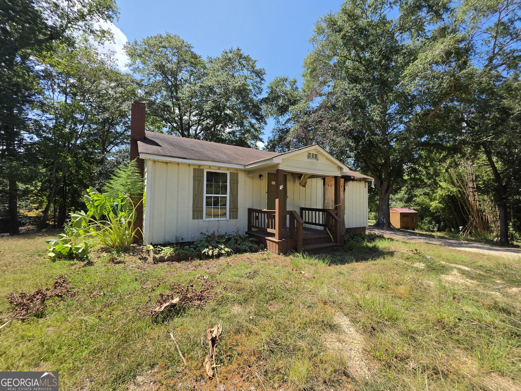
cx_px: 260
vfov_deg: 89.9
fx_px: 196
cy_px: 196
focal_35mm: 13
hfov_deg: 106.2
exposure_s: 1/994
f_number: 1.9
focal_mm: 2.2
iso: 32
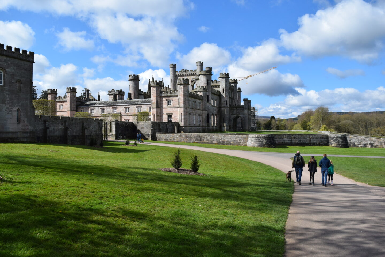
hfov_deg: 67.4
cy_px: 128
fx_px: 289
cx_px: 192
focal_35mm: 27
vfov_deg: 47.9
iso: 400
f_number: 7.1
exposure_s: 1/1600
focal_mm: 18
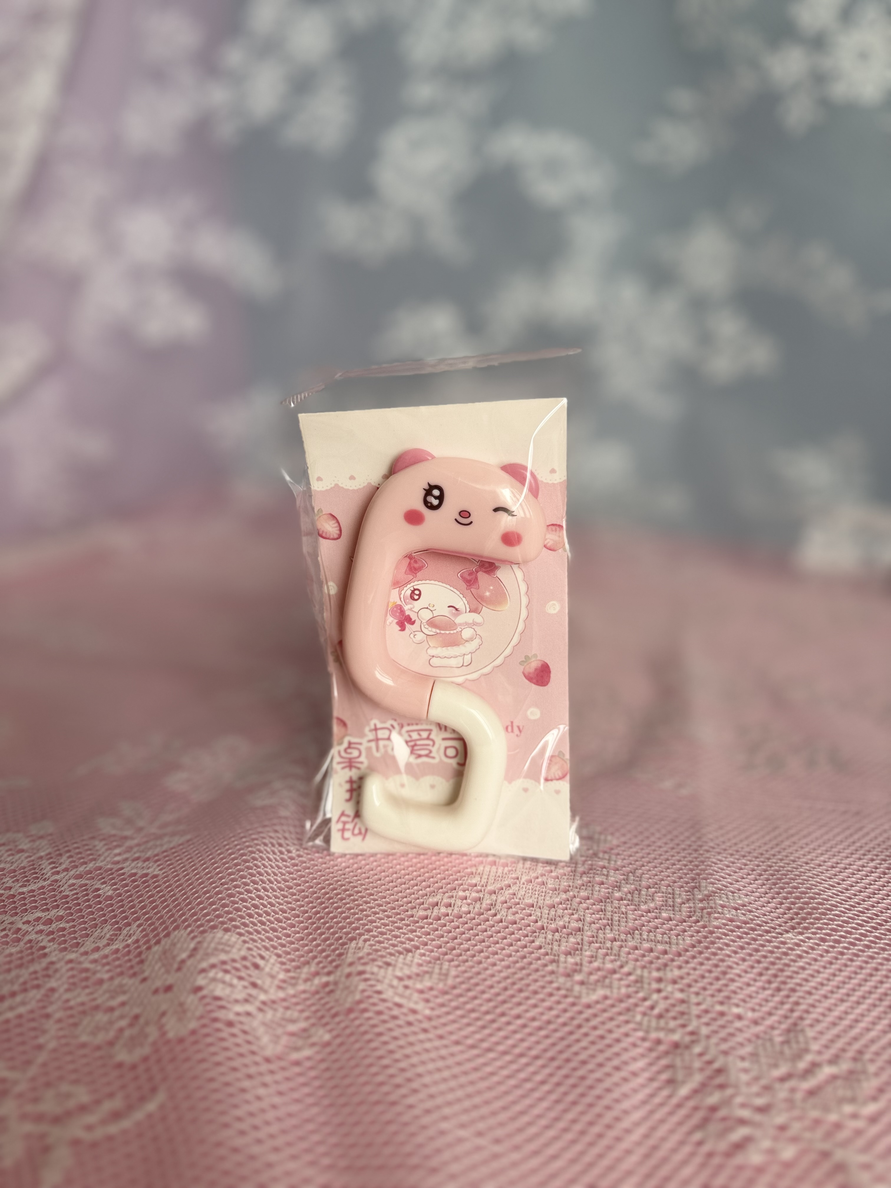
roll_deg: -1.1
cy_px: 594
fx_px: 824
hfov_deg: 56.8
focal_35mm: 24
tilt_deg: -20.0
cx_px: 446
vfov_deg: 71.6
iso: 64
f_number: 1.78
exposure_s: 1/121
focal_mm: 6.76
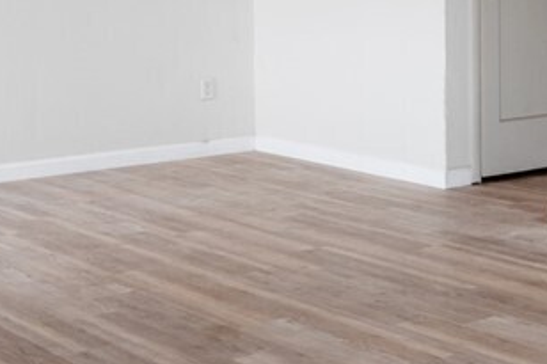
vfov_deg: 15.1
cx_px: 698
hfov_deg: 21.1
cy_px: -50
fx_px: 1336
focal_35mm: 88
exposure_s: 1/5
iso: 100
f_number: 9
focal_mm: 16
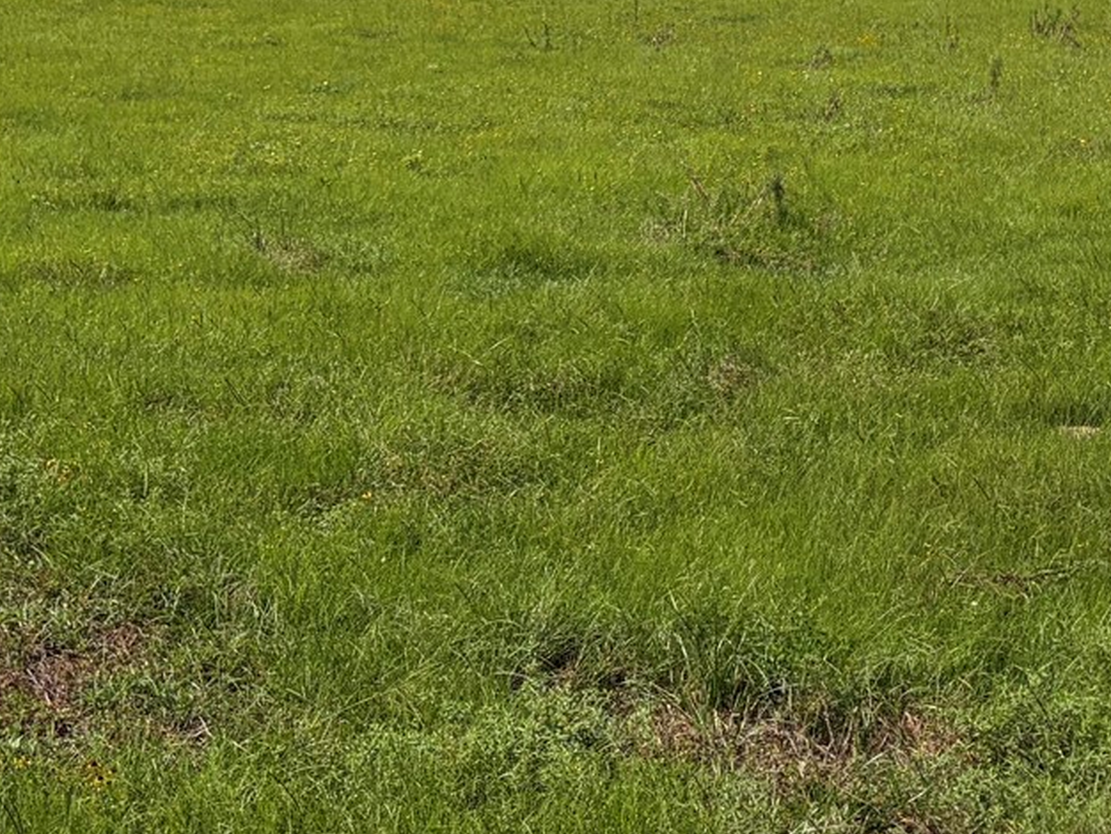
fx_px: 2729
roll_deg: -0.4
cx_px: 683
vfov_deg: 16.0
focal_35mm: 85
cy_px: -383
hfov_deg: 23.0
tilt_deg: +6.5
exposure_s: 1/6329
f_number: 1.6
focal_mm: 5.96
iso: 64
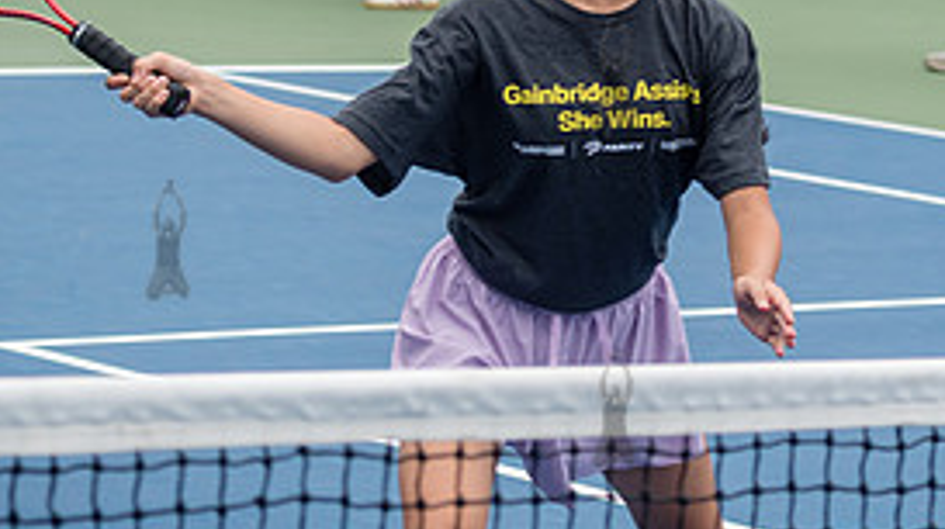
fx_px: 5408
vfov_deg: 5.6
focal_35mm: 216
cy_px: 5
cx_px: 588
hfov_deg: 10.0
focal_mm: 80
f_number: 4.5
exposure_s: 1/500
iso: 200
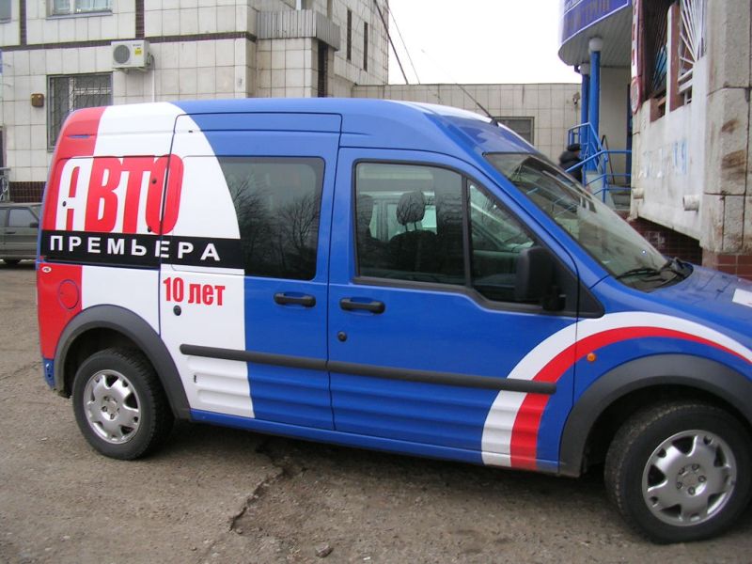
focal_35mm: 38
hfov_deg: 49.0
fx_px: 826
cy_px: 282
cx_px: 376
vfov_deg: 37.7
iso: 50
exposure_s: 1/26
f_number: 2.8
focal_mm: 5.8
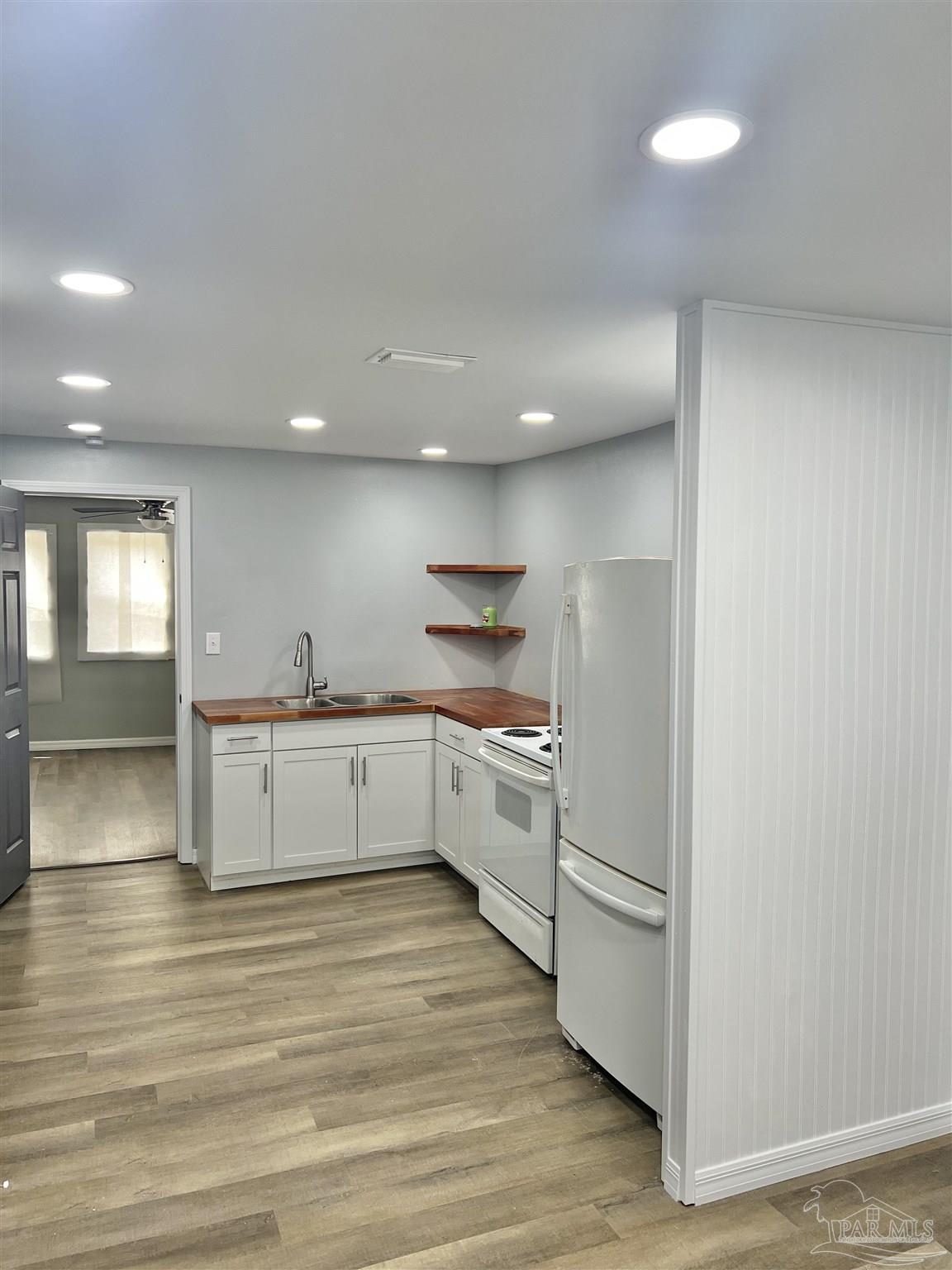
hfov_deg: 53.1
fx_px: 953
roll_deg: -1.9
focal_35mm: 26
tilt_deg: -3.0
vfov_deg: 67.3
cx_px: 476
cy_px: 635
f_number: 1.5
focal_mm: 5.7
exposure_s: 1/120
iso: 80
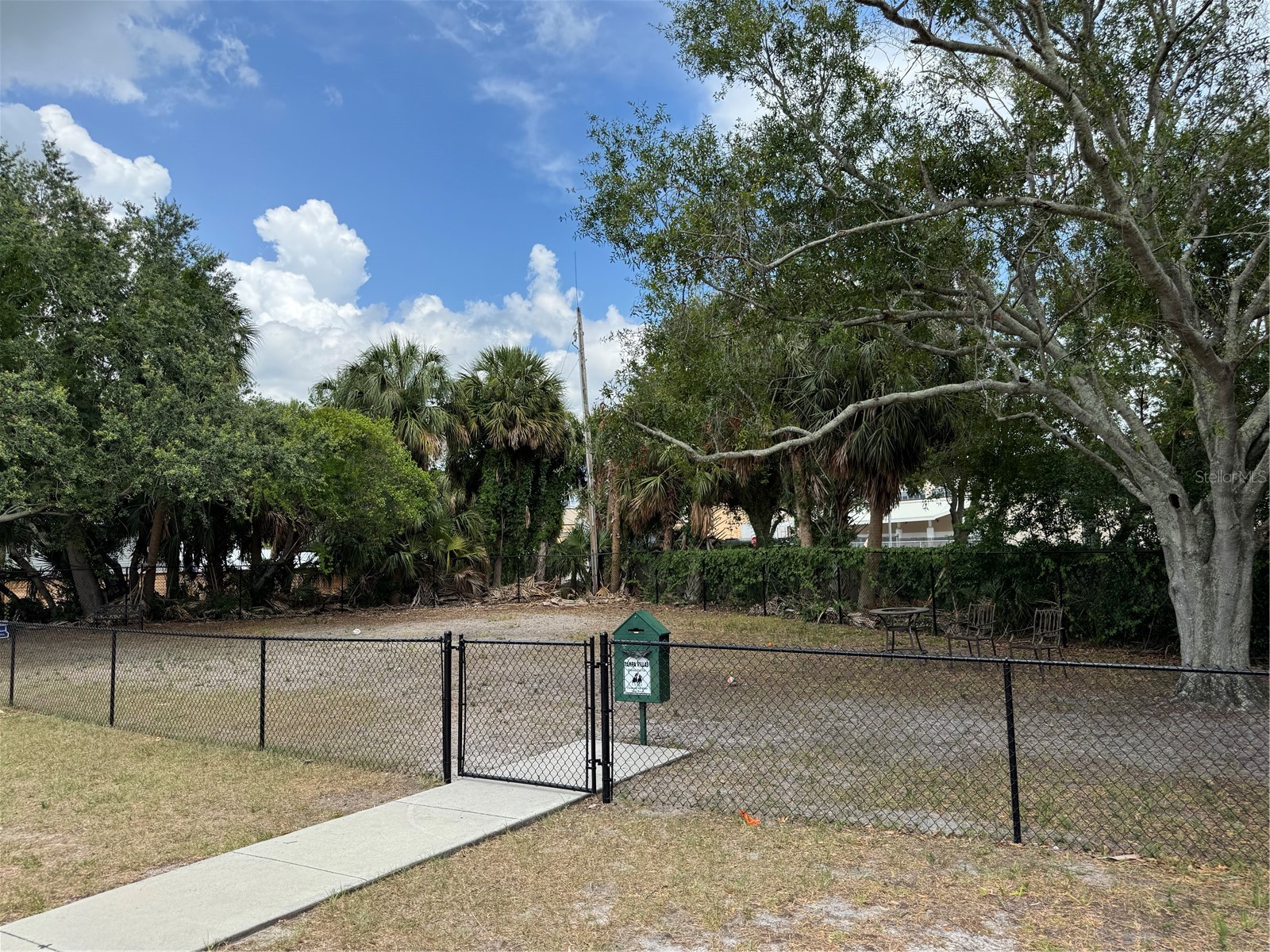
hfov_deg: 71.6
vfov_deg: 56.8
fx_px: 881
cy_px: 476
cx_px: 635
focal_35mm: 24
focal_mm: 6.76
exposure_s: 1/2174
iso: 80
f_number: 1.78
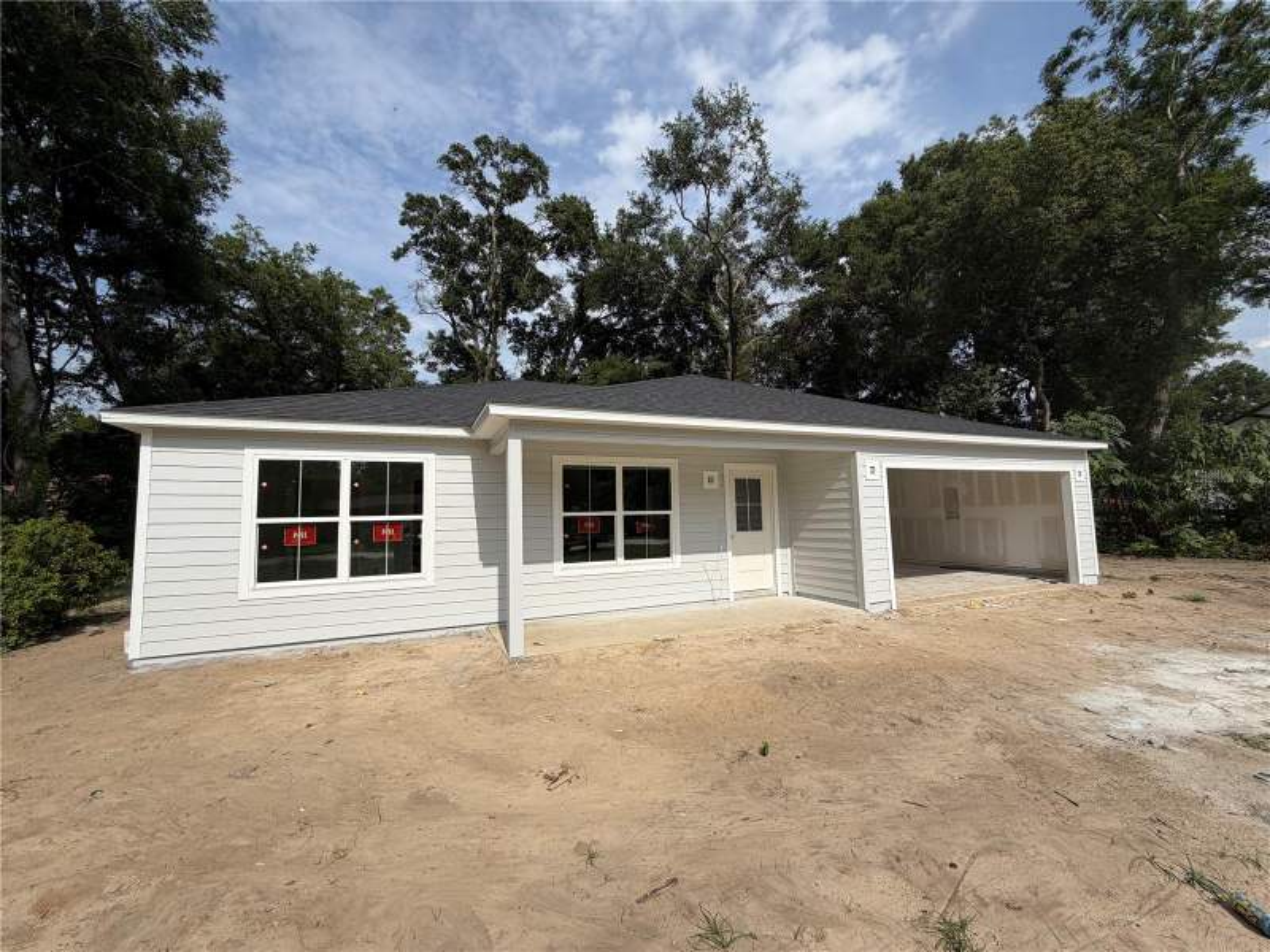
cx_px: 635
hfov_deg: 102.1
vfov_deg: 85.7
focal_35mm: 14
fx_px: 514
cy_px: 476
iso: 20
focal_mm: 2.22
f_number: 2.2
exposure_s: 1/1534
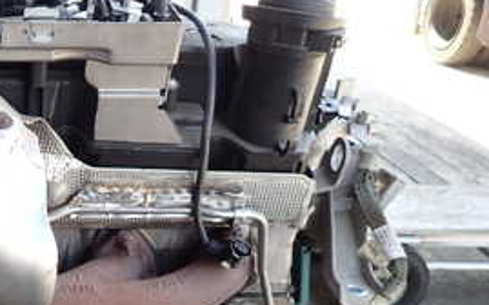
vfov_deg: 21.1
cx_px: 18
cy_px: 316
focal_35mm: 59
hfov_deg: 32.2
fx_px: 786
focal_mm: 4.5
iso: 100
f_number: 2
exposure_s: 1/125
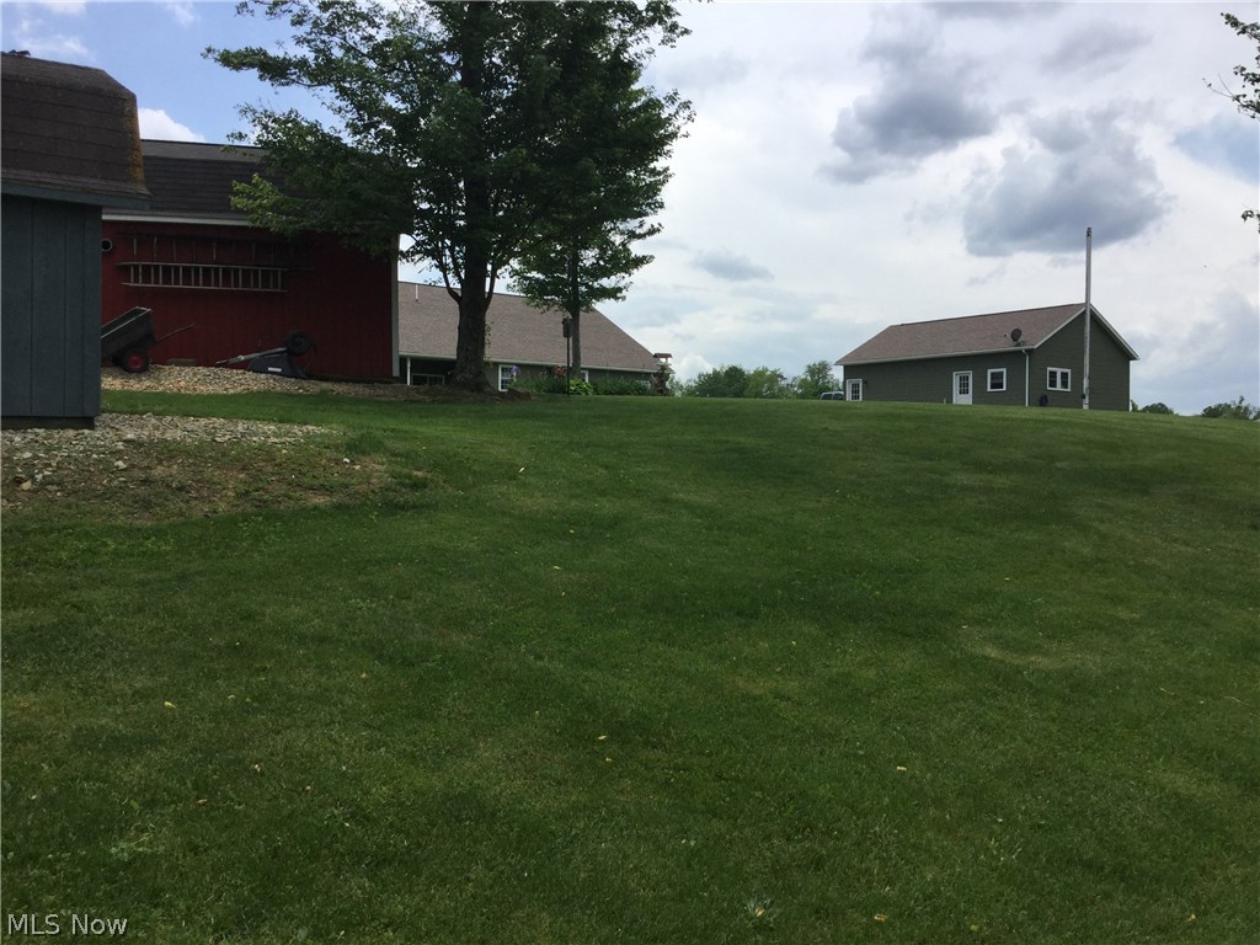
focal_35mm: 31
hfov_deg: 58.4
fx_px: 1128
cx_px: 630
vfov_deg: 45.4
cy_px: 472
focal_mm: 3.3
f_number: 2.4
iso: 25
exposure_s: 1/1294
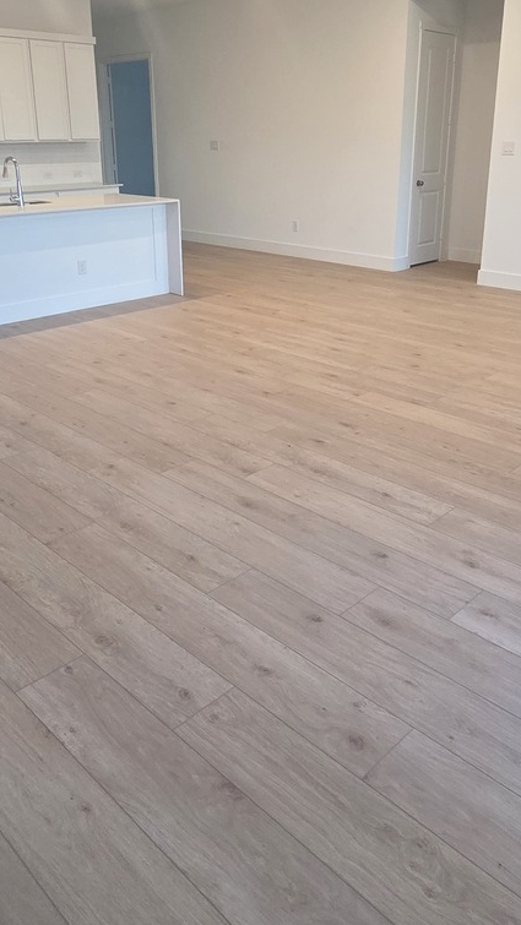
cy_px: 381
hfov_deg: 42.9
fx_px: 663
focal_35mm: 27
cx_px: 244
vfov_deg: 69.3
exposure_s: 1/60
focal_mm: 2.2
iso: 200
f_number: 2.2
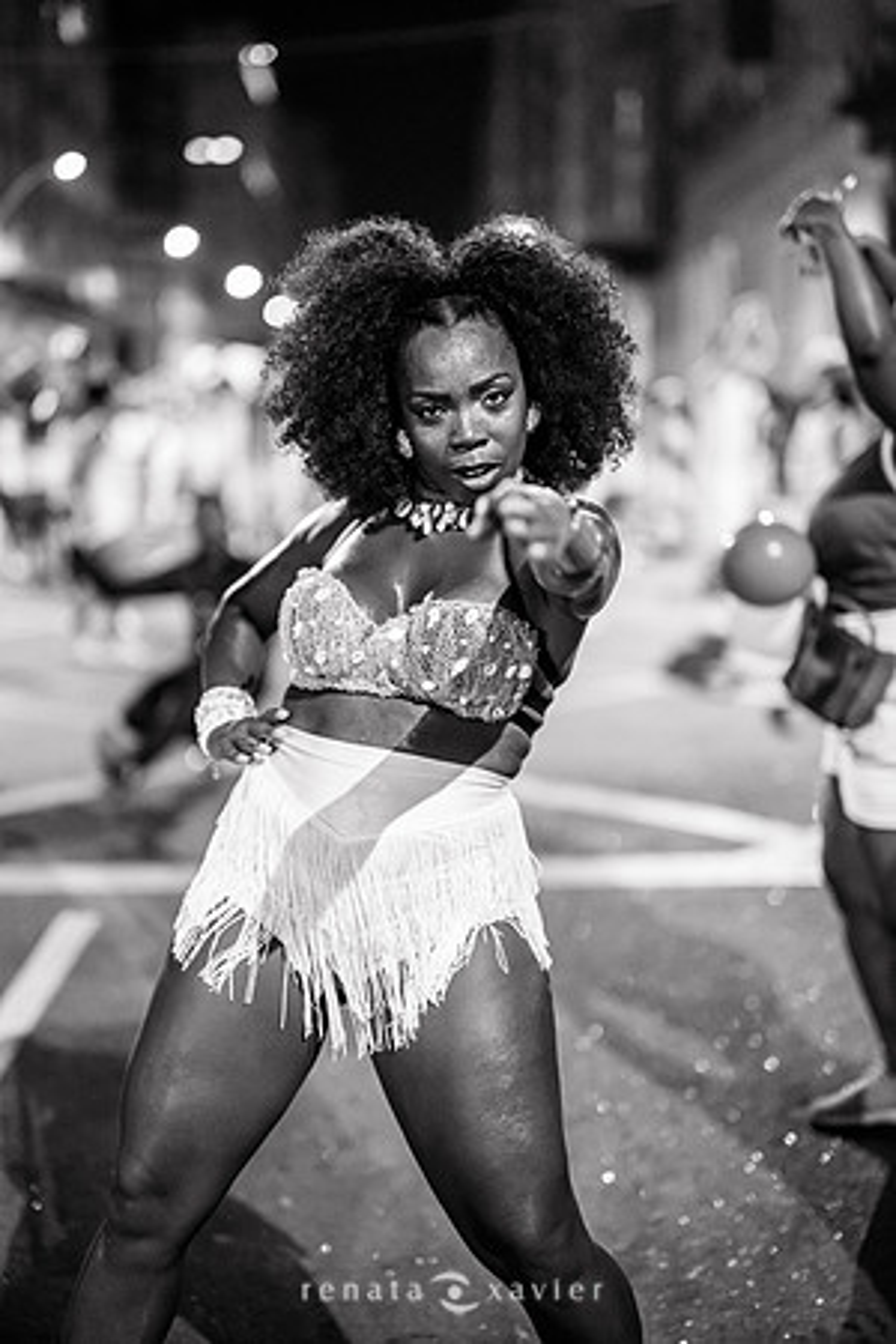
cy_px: 672
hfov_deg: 27.0
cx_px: 448
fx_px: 1867
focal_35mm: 50
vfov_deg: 39.6
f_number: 1.2
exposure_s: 1/320
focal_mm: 50
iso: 2000
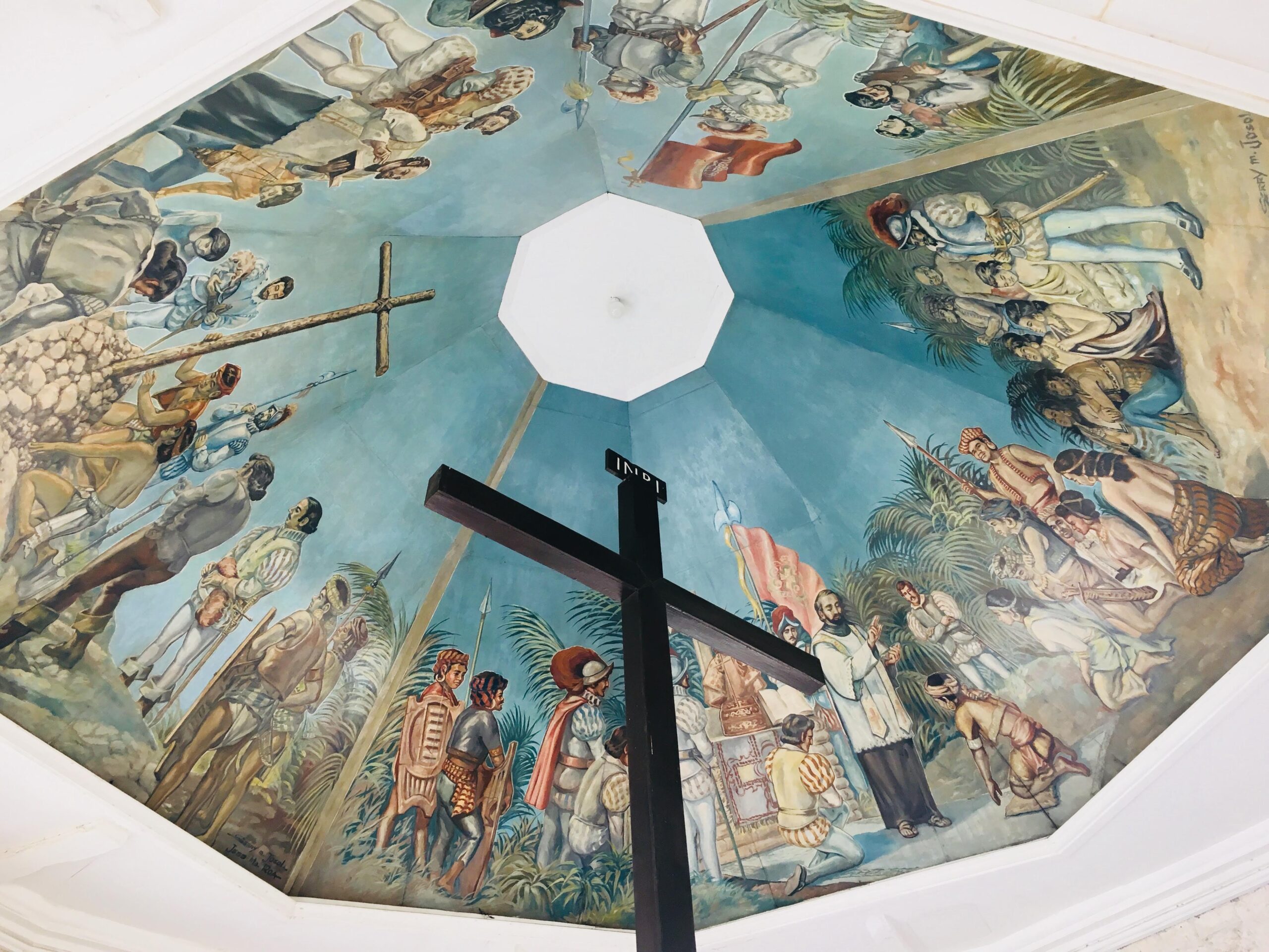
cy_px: 476
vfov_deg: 48.2
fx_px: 1063
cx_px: 634
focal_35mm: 29
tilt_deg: +46.7
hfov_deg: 61.7
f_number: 2.2
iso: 25
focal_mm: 4.2
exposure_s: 1/40
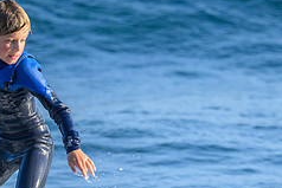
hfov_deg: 1.1
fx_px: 15252
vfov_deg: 0.7
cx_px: 126
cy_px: 206
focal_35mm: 1946
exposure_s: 1/2000
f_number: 6.3
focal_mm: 800
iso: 900
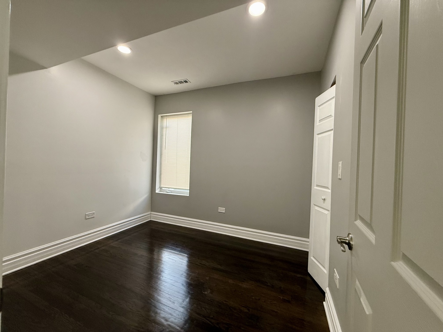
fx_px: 179
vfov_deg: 85.7
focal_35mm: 14
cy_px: 166
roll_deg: -2.0
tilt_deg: +1.8
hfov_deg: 102.1
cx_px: 222
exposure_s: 1/120
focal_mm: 2.22
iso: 320
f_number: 2.2
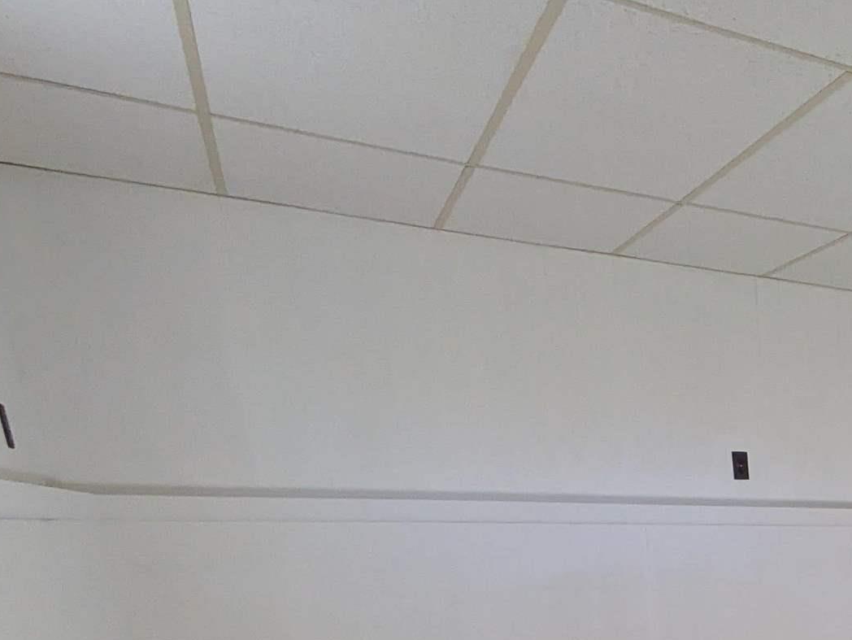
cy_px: 819
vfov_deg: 29.0
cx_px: 976
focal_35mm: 41
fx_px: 1010
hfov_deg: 37.0
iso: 69
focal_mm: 1.83
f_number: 2.2
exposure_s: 1/120
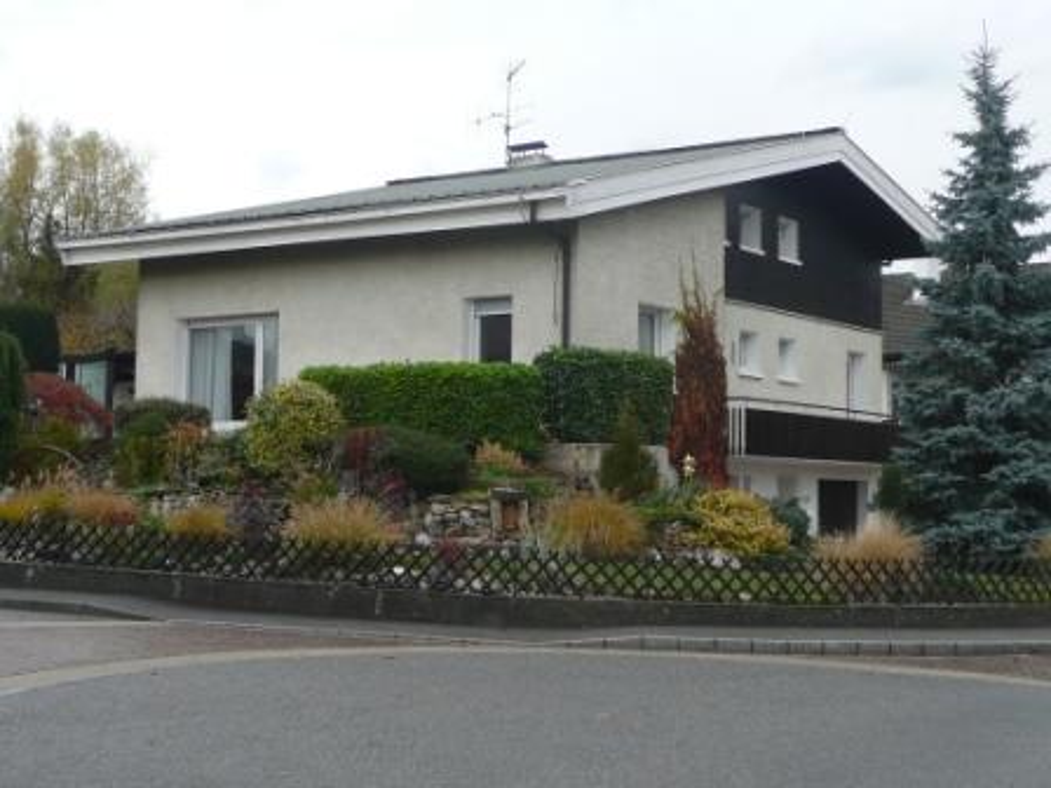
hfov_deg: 34.9
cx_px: 526
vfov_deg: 26.6
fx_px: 1670
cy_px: 394
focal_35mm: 55
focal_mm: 6.5
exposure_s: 1/160
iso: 100
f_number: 3.9
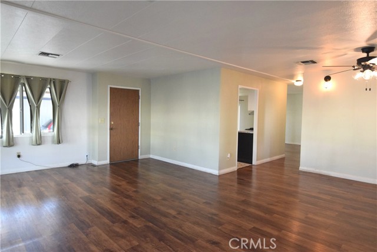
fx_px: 220
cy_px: 126
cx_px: 188
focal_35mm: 21
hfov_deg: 81.2
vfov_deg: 59.5
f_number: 3.5
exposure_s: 1/500
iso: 3200
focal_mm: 14
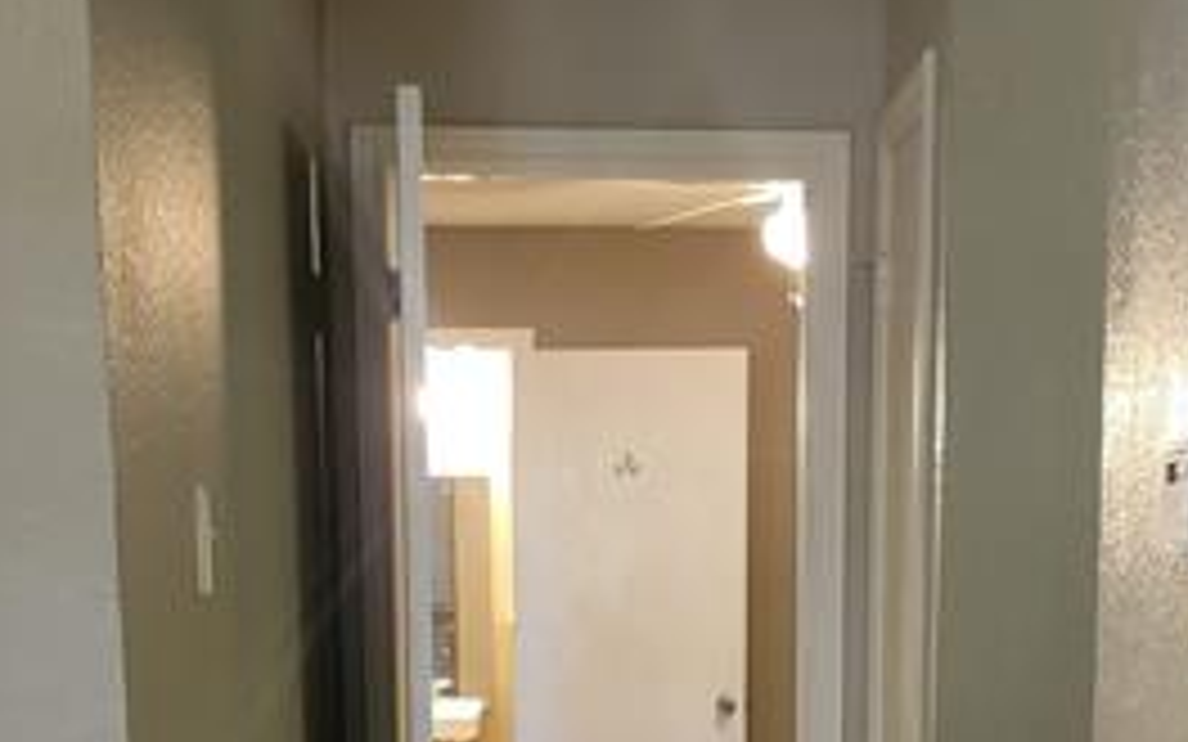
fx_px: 2396
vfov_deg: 16.8
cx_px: 742
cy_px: 899
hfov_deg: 27.8
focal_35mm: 74
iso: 320
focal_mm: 6.7
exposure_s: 1/40
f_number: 1.8
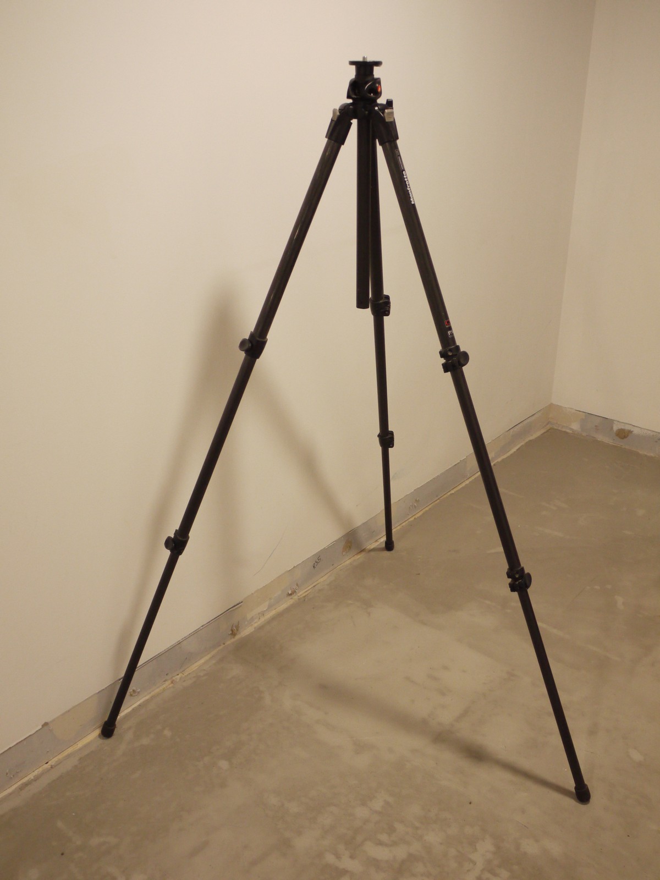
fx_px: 864
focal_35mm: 34
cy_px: 440
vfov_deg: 54.0
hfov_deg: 41.8
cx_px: 330
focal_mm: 17
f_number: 3.8
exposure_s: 1/60
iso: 800
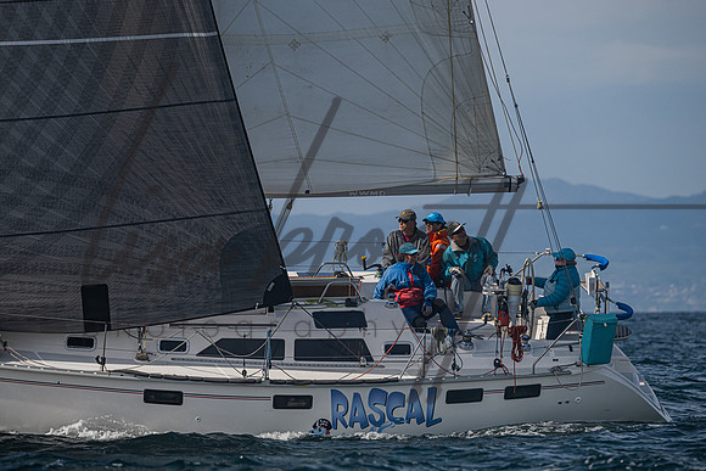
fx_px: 6534
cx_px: 382
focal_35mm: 333
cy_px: 210
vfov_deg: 4.1
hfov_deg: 6.2
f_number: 6.3
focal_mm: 290
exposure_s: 1/4000
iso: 320
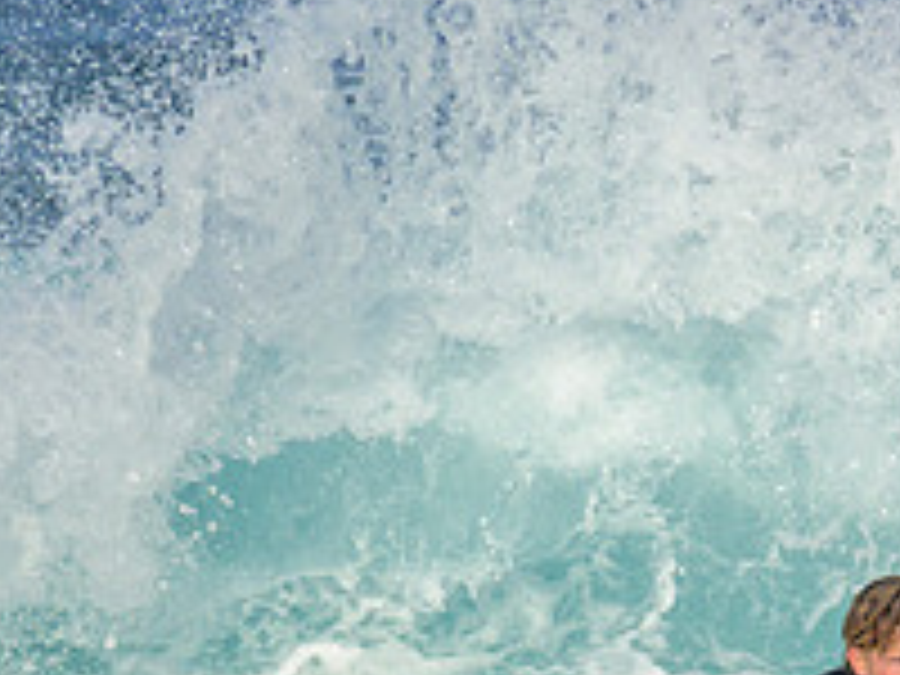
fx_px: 70225
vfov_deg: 0.6
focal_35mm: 2701
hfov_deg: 0.7
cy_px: 673
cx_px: 1029
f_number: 11
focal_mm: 800
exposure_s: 1/1600
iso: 560
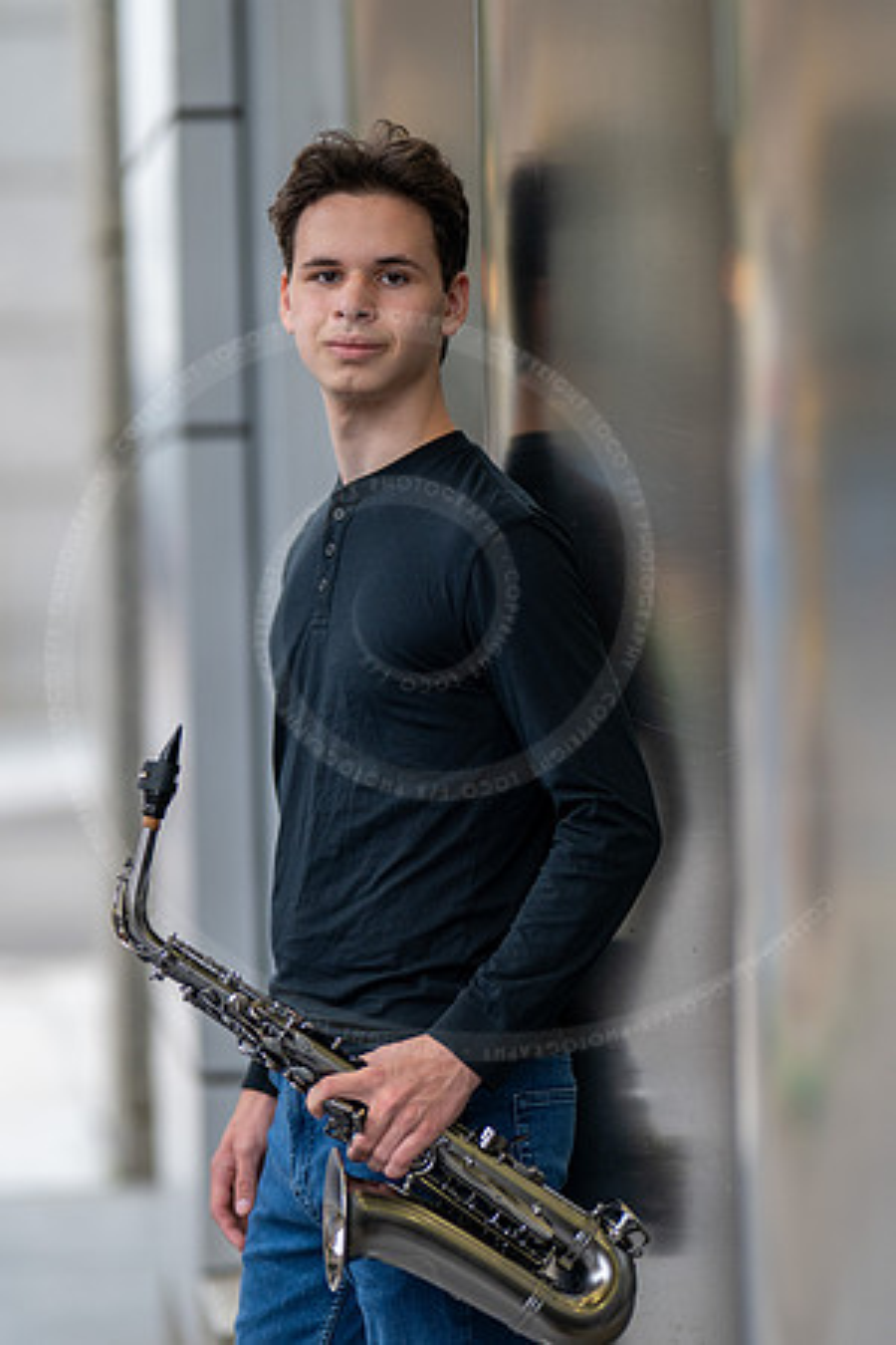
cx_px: 448
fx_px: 4741
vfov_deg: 16.1
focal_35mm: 127
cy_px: 672
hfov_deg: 10.8
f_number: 1.2
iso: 250
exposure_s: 1/640
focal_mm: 85
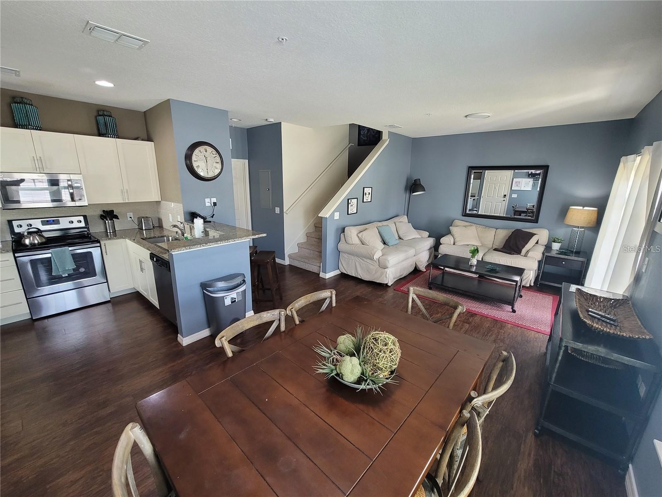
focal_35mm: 13
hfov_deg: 106.2
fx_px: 249
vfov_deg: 89.9
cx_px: 331
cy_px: 248
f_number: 2.2
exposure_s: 1/60
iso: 320
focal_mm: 2.2
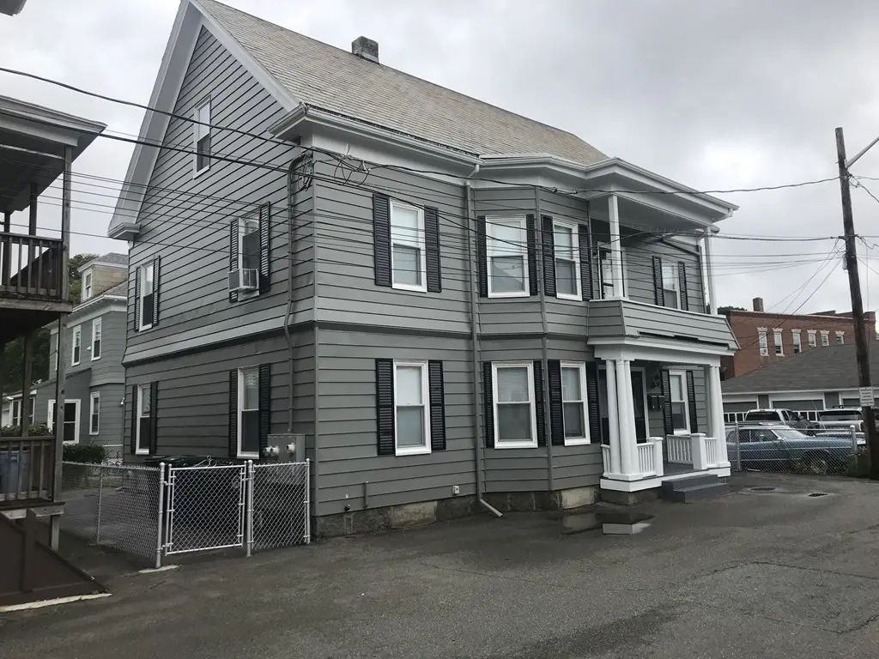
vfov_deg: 49.7
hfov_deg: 63.4
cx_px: 440
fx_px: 711
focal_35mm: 28
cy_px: 330
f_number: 1.8
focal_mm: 3.99
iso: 20
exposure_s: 1/1126
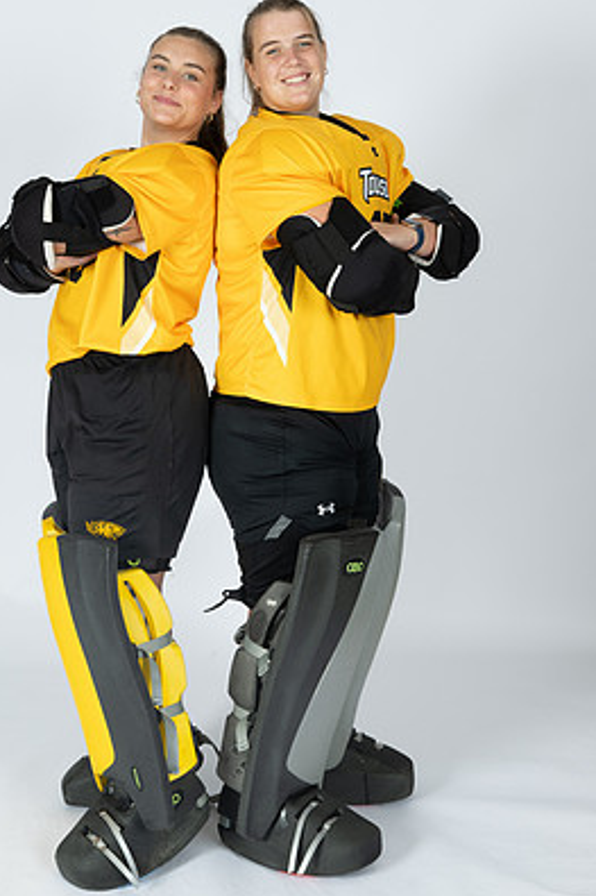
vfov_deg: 35.1
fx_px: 1417
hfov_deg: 23.7
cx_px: 258
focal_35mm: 57
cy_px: 449
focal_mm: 50
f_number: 10
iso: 160
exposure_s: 1/200
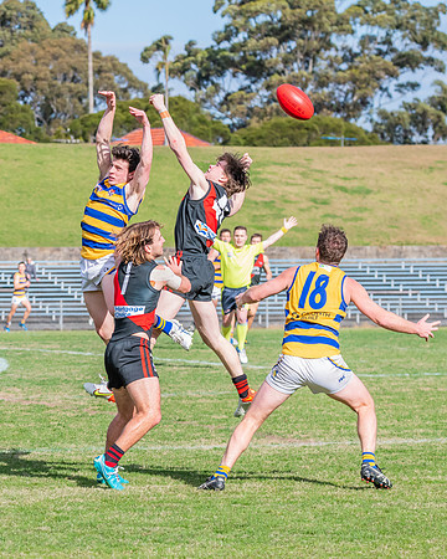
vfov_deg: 8.6
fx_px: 3713
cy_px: 262
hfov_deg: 6.9
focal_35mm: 225
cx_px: 136
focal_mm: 150
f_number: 9
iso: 800
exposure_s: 1/1600
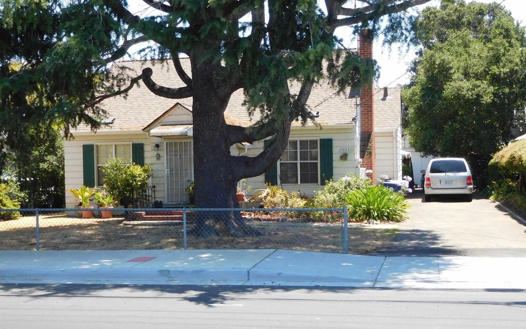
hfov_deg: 41.8
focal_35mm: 48
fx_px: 688
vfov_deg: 26.9
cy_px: 176
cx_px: 264
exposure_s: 1/250
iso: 125
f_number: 4
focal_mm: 8
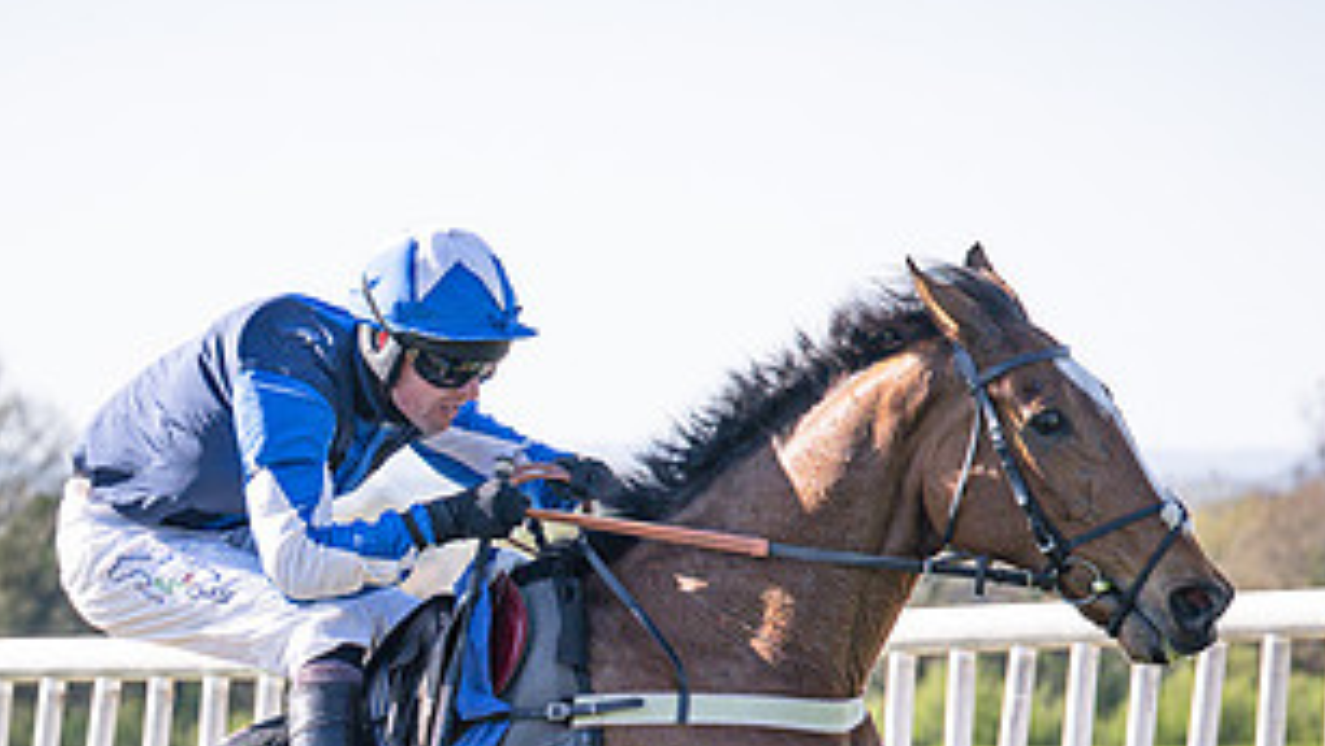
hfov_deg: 7.9
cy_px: 872
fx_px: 9631
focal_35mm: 274
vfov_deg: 4.4
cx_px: 506
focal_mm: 86
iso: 200
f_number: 4
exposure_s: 1/1600
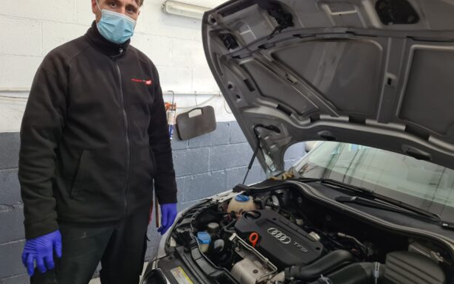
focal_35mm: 28
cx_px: 226
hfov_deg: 66.4
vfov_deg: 44.4
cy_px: 114
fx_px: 347
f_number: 1.8
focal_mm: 5.4
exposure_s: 1/50
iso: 125
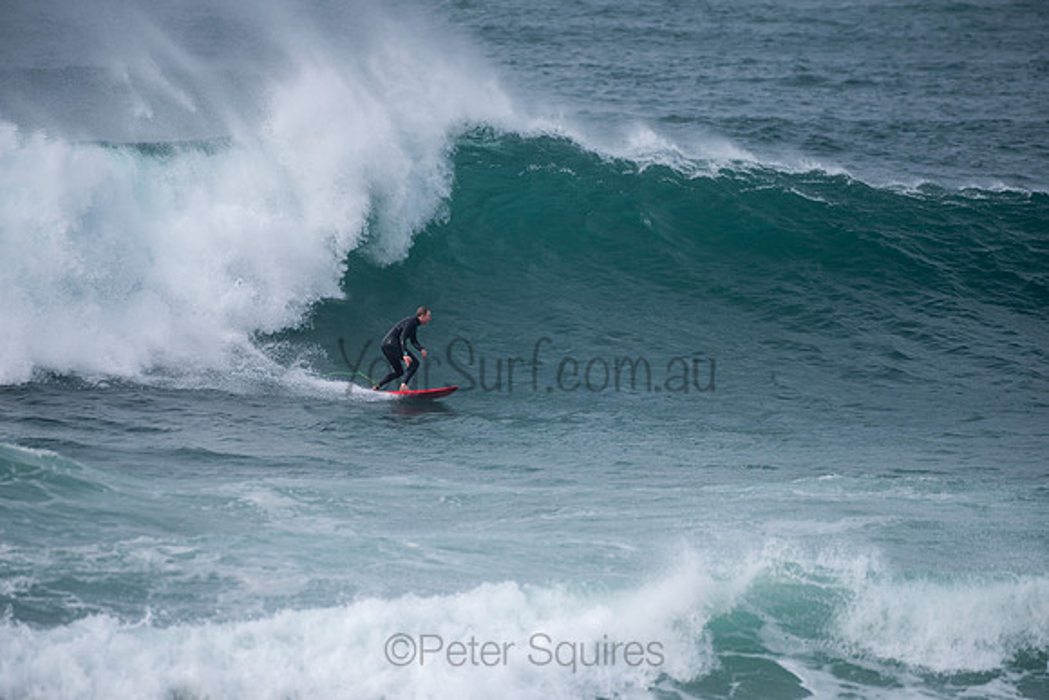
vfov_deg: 2.6
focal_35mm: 539
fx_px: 15696
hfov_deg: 3.8
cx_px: 524
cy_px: 350
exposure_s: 1/1000
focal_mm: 500
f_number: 5.6
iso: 140
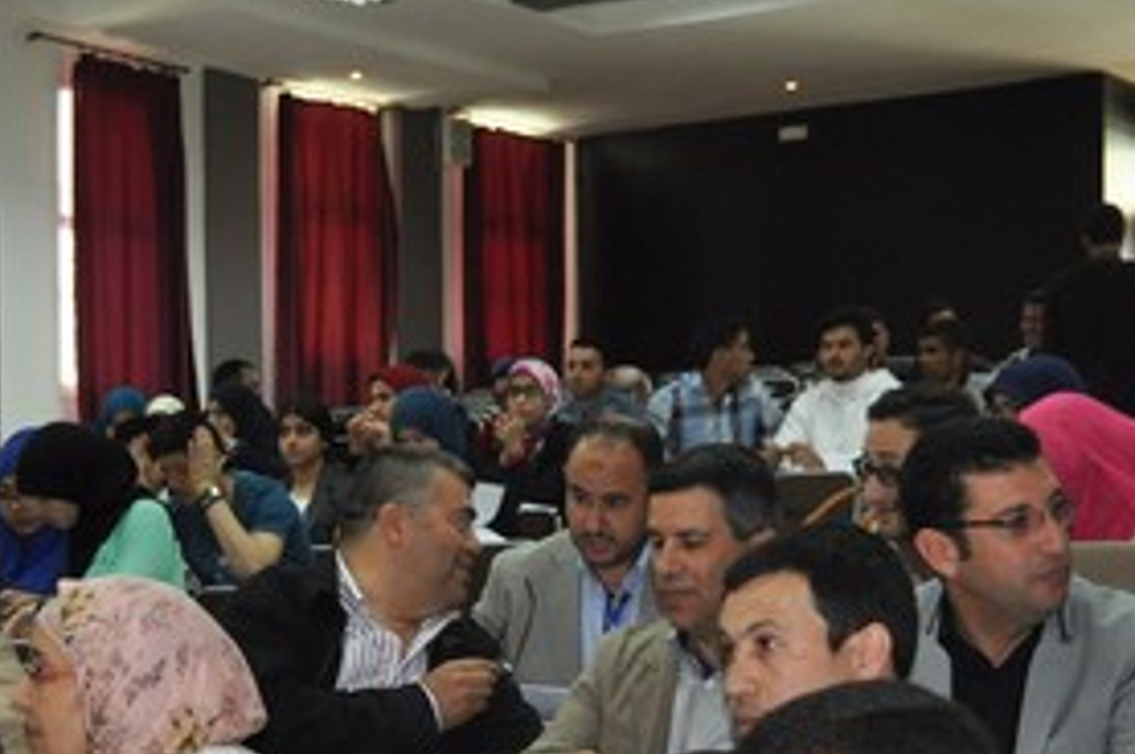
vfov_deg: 14.9
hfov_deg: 22.4
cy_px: 785
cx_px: 283
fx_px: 2834
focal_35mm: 90
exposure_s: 1/60
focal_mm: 26
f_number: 4
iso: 800
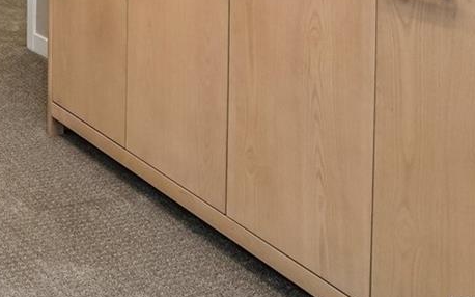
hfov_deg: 26.5
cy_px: -223
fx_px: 761
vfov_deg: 18.0
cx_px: -212
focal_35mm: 59
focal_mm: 11
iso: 200
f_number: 8
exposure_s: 1/30
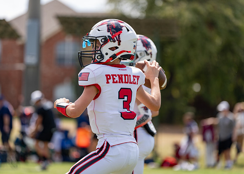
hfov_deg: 12.6
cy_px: 87
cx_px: 122
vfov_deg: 9.0
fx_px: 1105
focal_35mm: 160
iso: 200
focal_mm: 151
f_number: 2.8
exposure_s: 1/2000
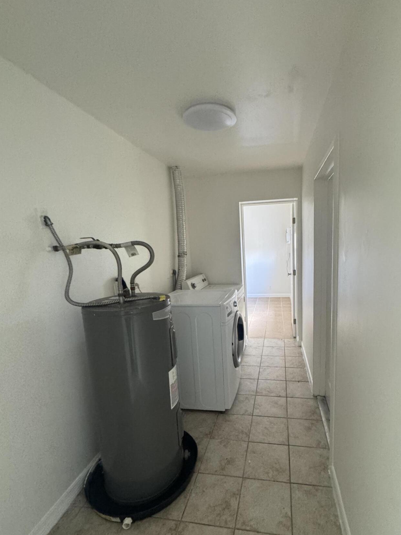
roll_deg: +4.4
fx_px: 263
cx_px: 237
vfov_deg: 90.9
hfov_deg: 74.0
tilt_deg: -8.3
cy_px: 282
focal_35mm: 17
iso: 640
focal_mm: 2.22
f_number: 2.2
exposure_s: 1/60
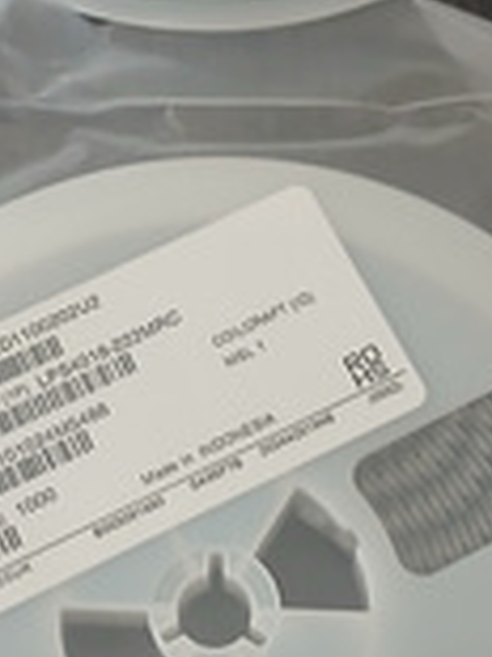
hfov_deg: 17.5
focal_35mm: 84
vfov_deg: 23.3
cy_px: 301
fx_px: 1594
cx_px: 197
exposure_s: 1/25
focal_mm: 3.98
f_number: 1.8
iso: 320
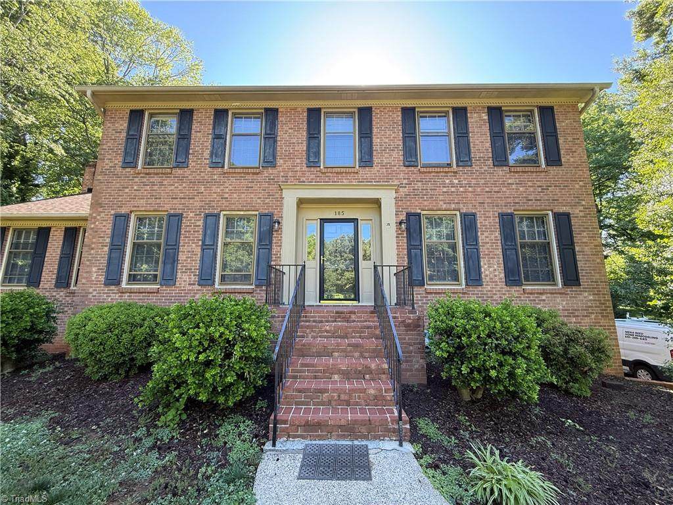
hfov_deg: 102.1
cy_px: 252
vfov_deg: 85.7
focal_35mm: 14
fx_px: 272
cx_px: 336
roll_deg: -0.8
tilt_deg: +9.1
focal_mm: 2.22
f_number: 2.2
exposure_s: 1/99
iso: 50
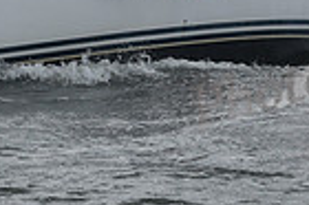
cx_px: 79
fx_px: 3481
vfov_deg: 3.4
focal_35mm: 406
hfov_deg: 5.1
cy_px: -12
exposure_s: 1/800
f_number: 11
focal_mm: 98
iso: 250
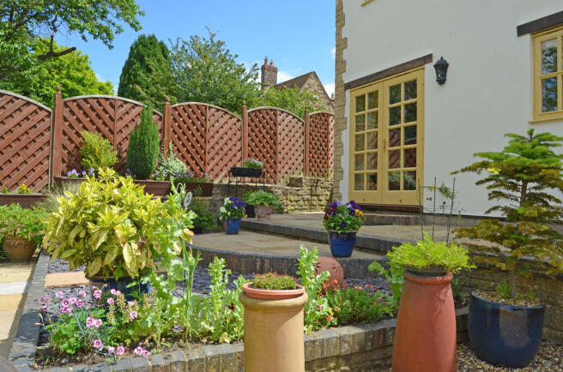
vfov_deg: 47.7
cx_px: 282
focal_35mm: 27
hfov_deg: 67.5
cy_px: 186
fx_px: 421
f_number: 8
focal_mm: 18
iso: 140
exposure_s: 1/250
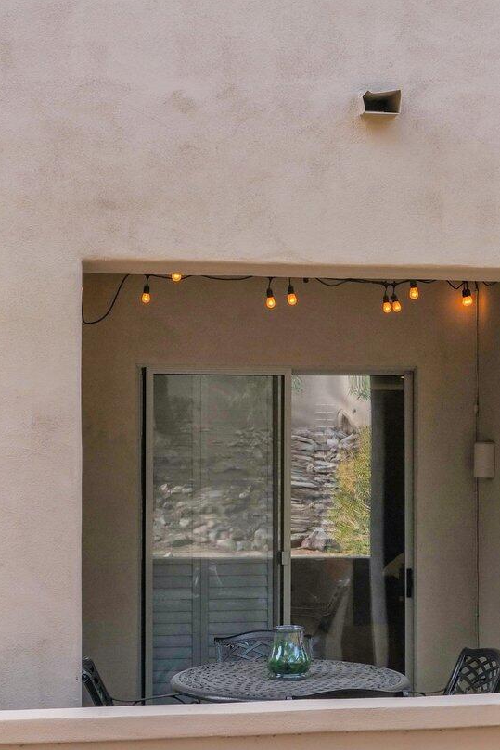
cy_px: 450
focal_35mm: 76
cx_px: 336
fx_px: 1584
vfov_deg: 26.6
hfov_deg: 17.9
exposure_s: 1/400
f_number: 7.1
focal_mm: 30
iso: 500
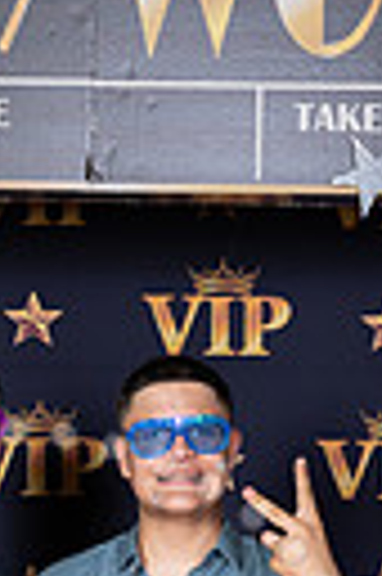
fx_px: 2474
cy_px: 837
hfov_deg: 8.8
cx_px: 4
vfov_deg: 12.7
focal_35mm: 155
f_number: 8
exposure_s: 1/125
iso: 320
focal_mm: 44
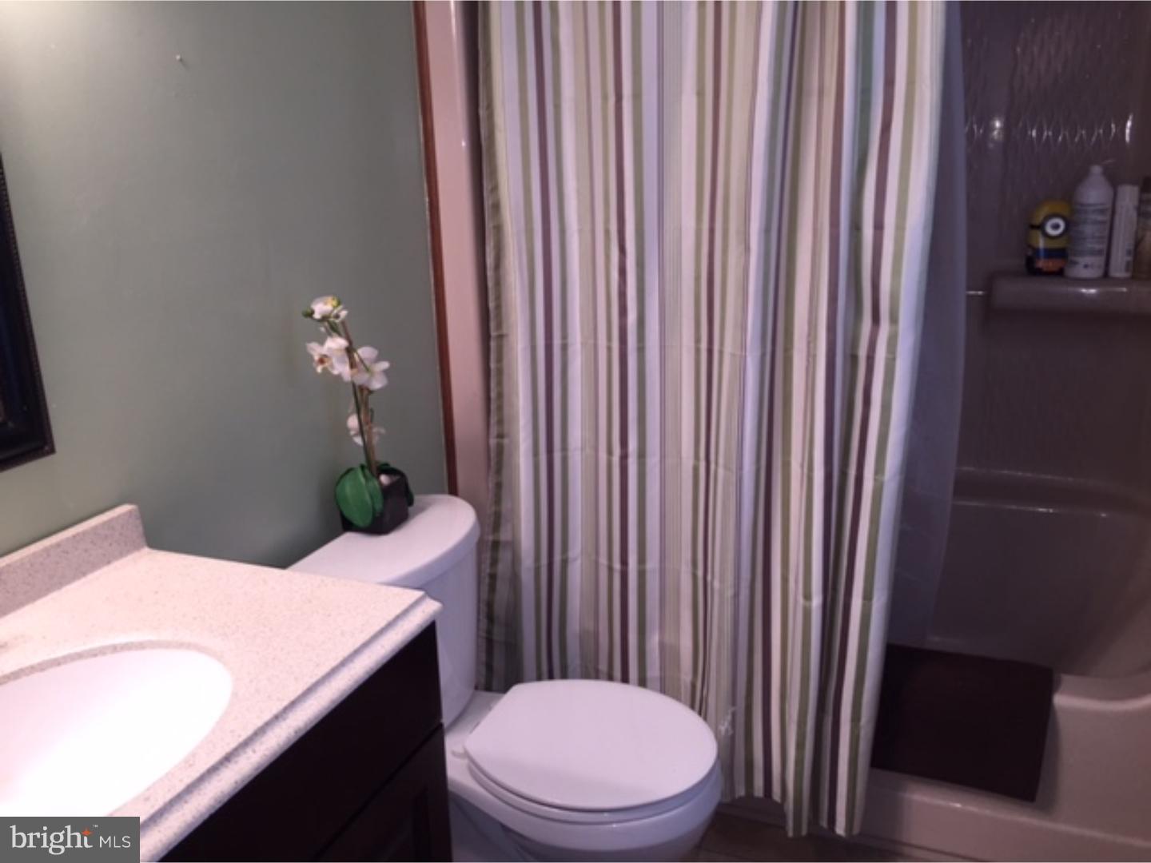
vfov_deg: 48.2
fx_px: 964
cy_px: 432
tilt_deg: -16.0
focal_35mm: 29
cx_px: 576
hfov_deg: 61.7
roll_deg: +1.8
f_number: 2.2
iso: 64
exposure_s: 1/30
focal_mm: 4.15
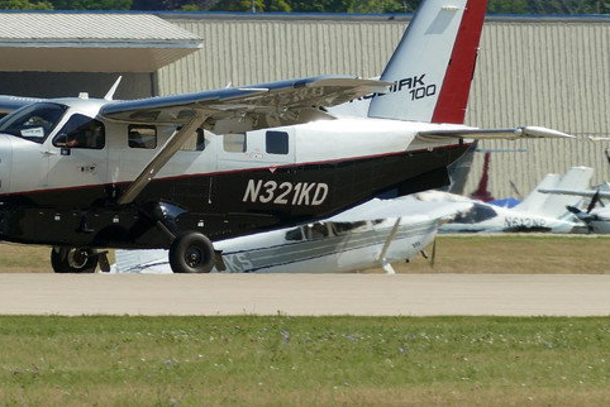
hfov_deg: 2.1
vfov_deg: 1.4
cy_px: 138
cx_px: 210
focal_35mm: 967
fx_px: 16394
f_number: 5.6
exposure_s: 1/800
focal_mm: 146
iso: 125
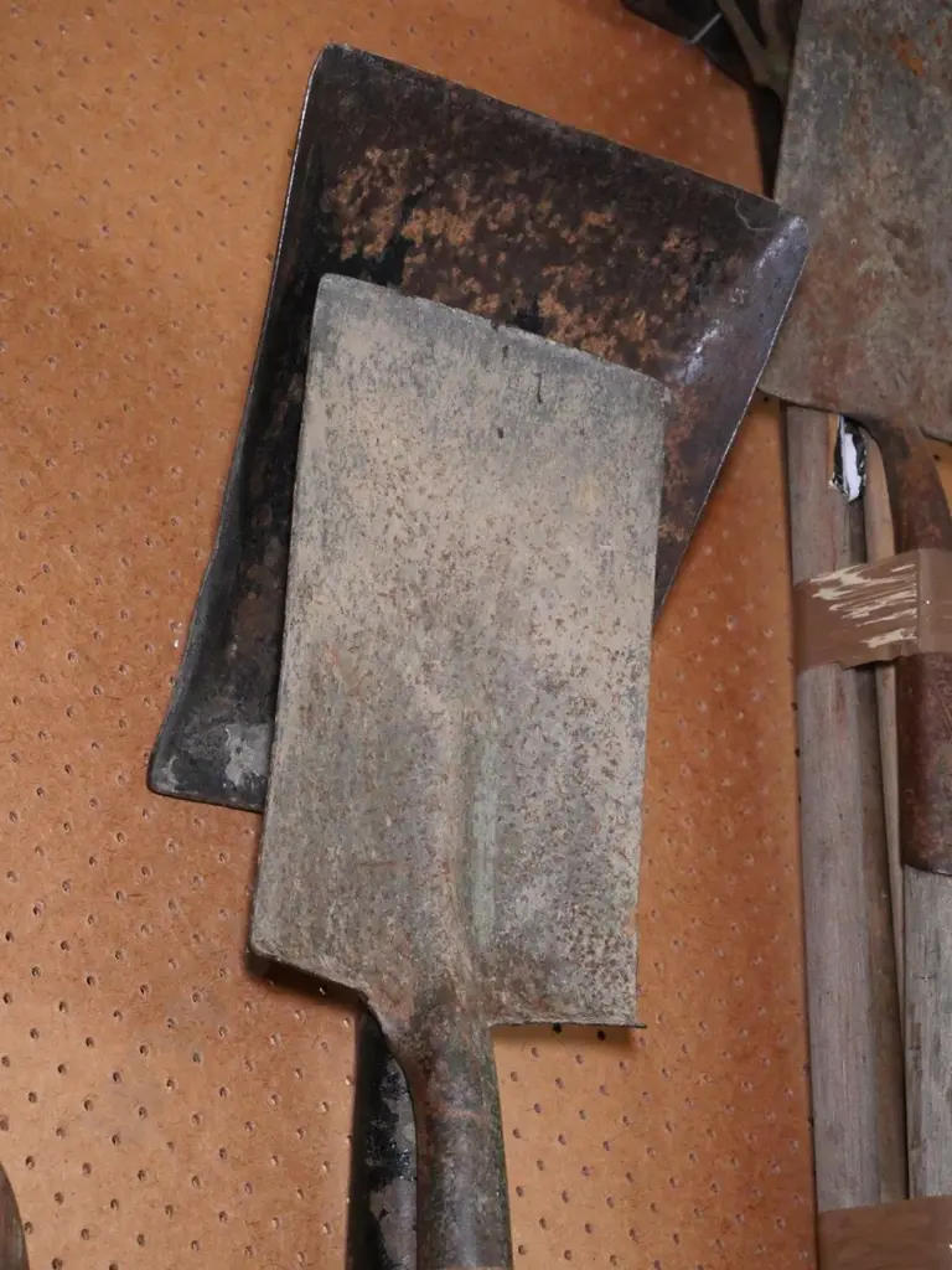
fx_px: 2787
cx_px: 476
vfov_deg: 25.7
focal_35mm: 76
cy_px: 635
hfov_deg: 19.4
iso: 6400
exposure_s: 1/160
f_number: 5.4
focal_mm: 38
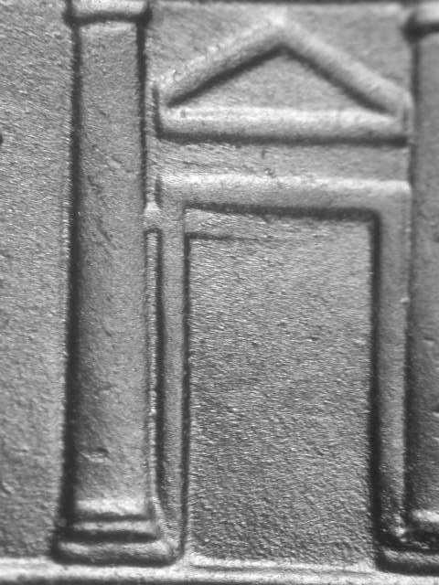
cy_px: 292
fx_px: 2435
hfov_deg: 10.3
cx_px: 220
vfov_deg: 13.7
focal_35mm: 144
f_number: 4.9
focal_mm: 29.9
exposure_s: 1/18.1
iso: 100
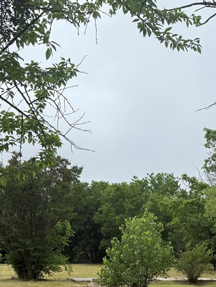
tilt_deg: +2.3
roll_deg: -0.7
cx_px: 151
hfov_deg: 27.3
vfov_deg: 34.1
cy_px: 262
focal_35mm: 53
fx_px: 441
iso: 80
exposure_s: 1/3425
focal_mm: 6.76
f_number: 1.78
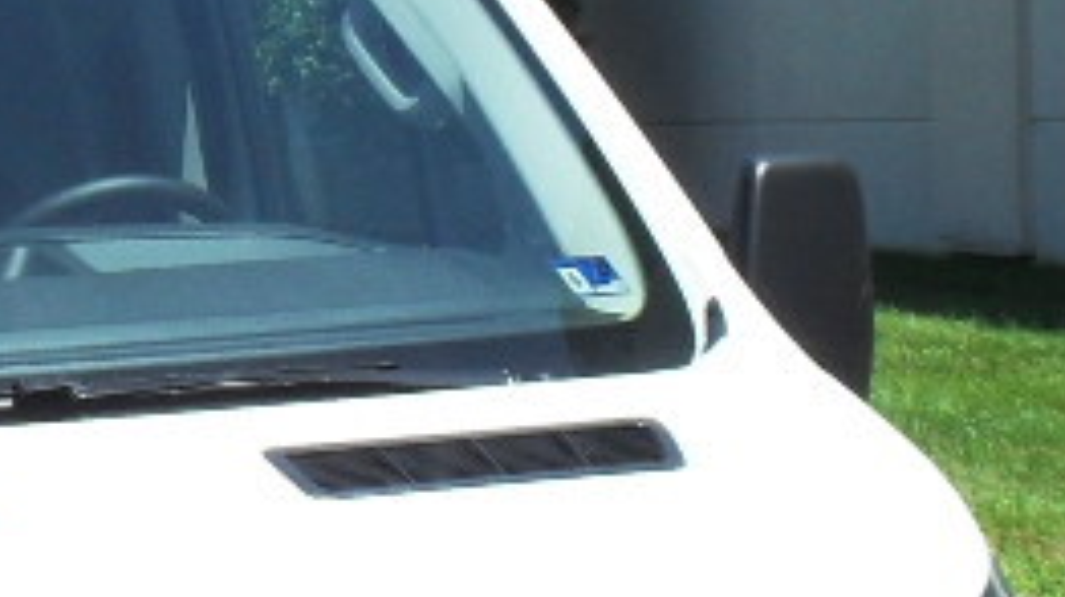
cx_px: -37
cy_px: 536
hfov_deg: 14.2
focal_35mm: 149
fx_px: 4205
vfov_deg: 8.1
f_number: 8.4
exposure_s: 1/180
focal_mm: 6.3
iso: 100
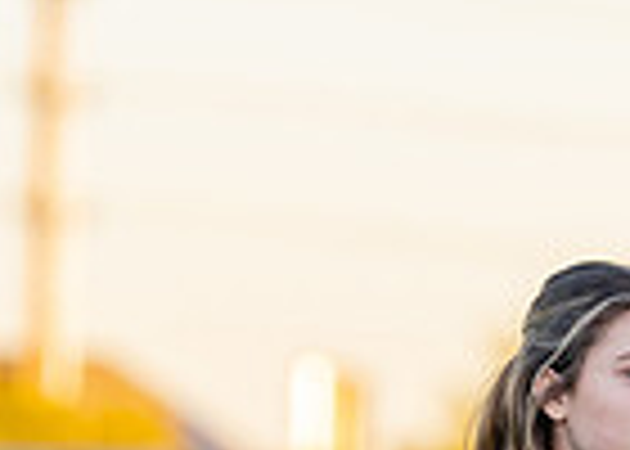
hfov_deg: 2.8
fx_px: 12883
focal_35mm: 720
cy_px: 636
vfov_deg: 2.0
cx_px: 536
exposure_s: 1/1250
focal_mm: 158
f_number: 2.8
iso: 500
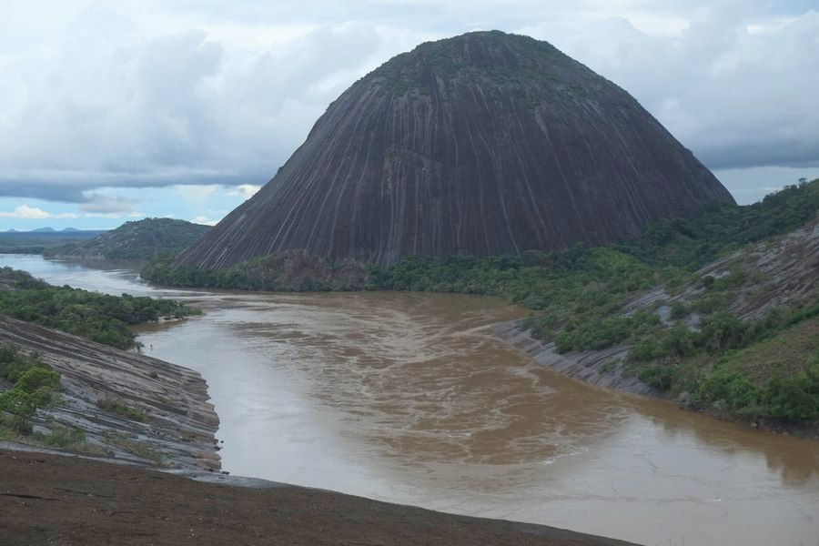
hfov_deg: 50.7
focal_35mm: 38
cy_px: 273
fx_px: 864
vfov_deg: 35.1
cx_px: 410
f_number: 3.2
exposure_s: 1/4000
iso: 400
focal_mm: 25.4
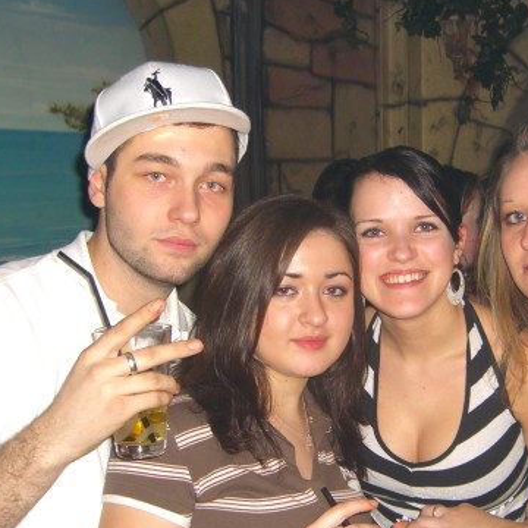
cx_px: 352
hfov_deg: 30.3
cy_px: 324
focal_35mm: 56
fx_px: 966
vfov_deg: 30.5
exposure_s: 1/60
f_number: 2.8
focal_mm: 7.9
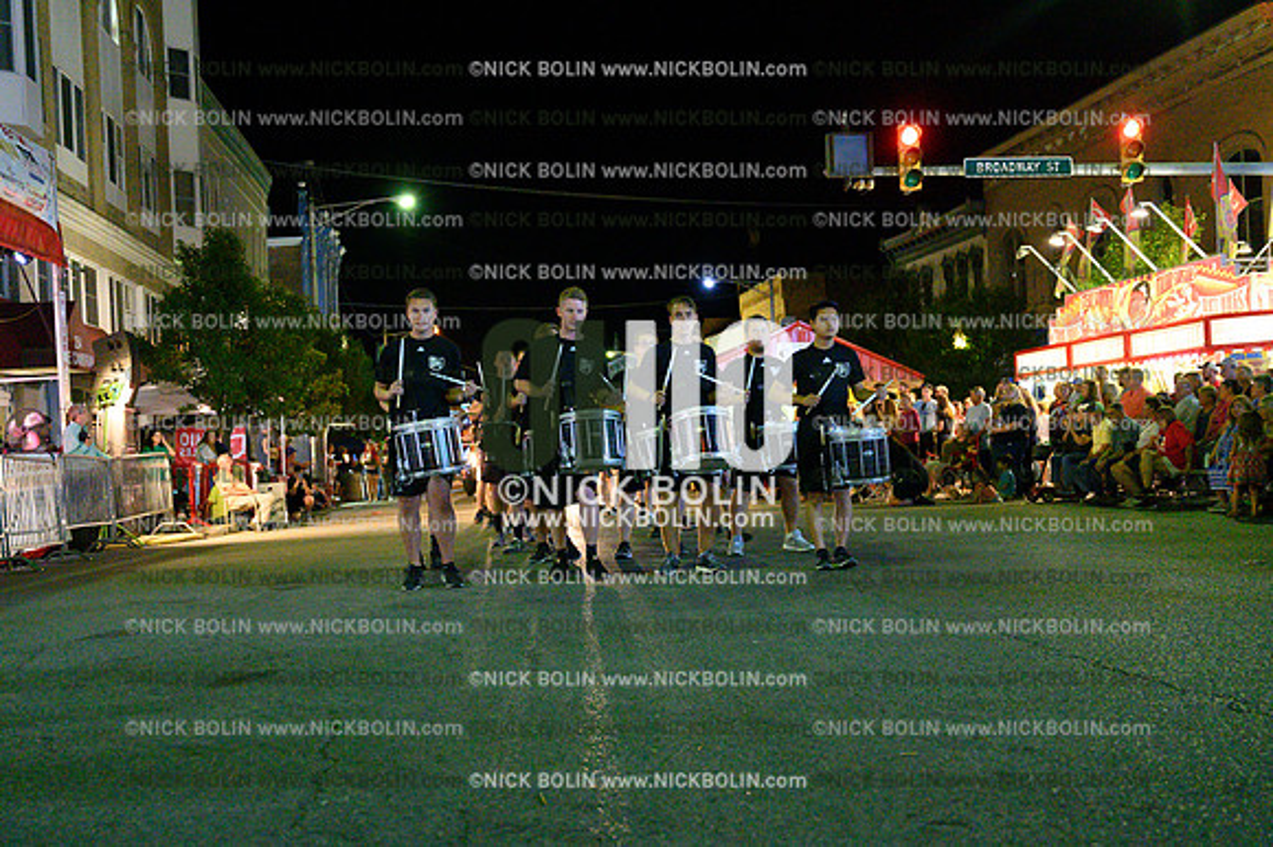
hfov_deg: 47.4
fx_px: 1449
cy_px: 424
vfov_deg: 32.6
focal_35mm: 41
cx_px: 636
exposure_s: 1/400
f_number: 4
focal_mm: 41
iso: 32000
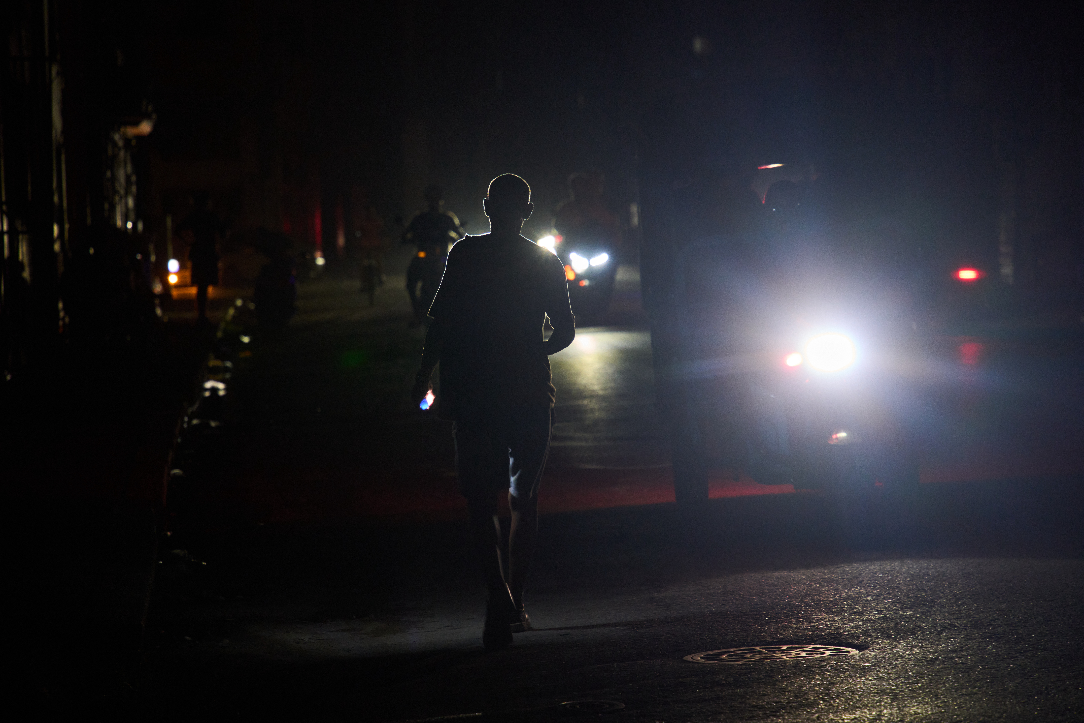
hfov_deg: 12.5
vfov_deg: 8.3
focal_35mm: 165
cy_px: 362
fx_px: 4968
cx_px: 542
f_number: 5.6
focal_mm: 165
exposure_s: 1/30
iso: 1600
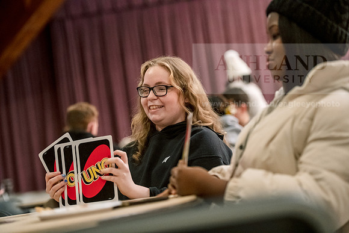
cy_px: 116
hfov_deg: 20.4
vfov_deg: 13.7
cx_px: 174
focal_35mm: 100
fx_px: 970
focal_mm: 100
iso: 5000
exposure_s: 1/200
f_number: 2.8
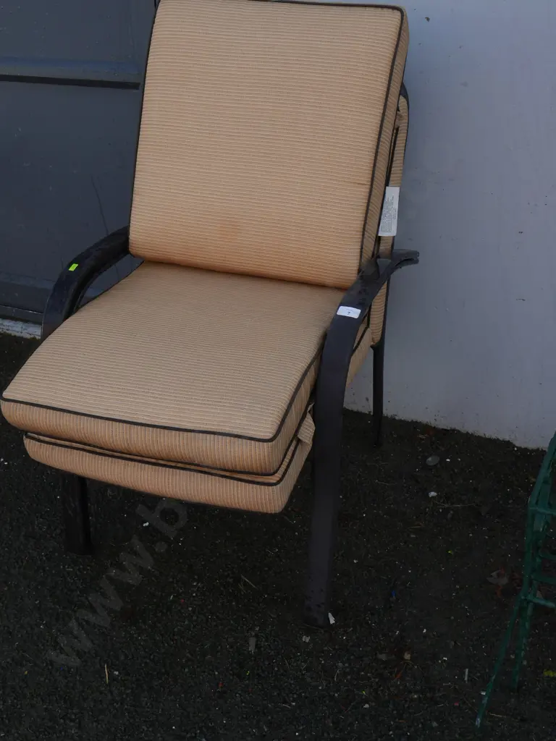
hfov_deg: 39.7
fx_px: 771
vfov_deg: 51.4
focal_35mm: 36
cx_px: 278
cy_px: 370
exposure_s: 1/250
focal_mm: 18
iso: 200
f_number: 6.3
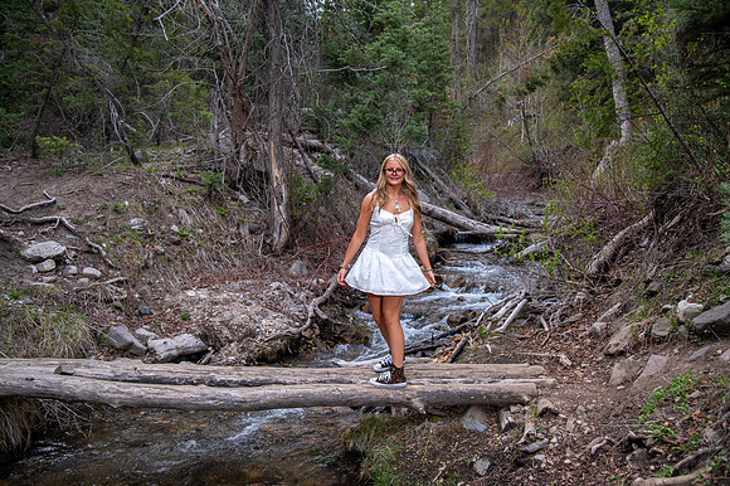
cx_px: 365
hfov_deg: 58.7
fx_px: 648
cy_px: 243
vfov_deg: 41.1
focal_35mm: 32
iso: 1250
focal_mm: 32
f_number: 4
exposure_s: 1/125
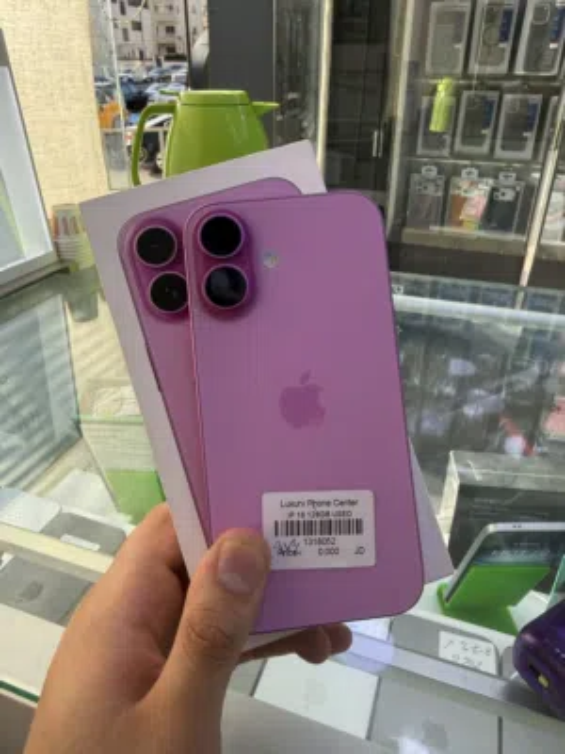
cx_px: 282
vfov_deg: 71.6
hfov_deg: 56.8
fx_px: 522
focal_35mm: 24
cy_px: 377
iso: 40
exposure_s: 1/316
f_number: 2.2
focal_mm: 2.22
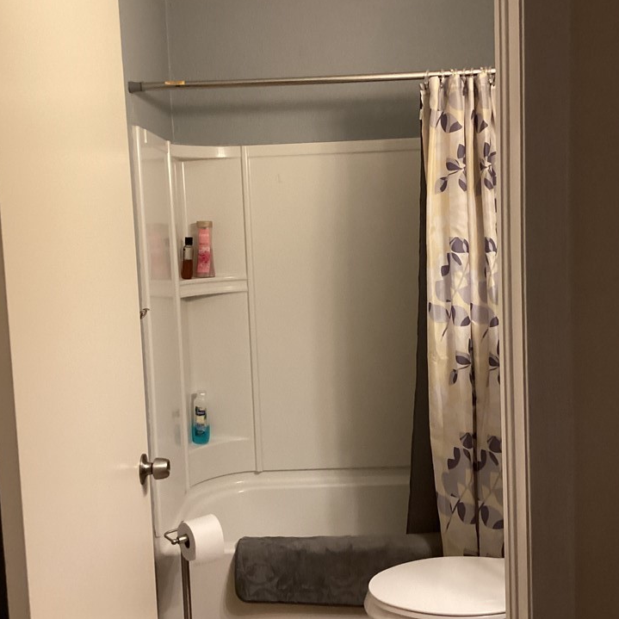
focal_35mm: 39
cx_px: 299
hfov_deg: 42.8
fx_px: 789
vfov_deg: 42.8
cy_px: 298
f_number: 2.4
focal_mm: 3.3
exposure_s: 1/60
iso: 320
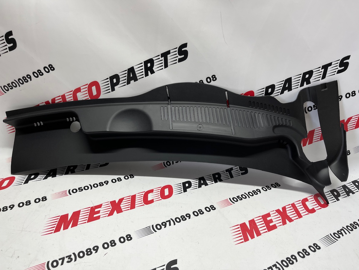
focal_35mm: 26
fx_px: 270
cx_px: 180
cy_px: 135
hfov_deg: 67.3
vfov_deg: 53.1
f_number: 1.6
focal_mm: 5.1
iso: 40
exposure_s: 1/100
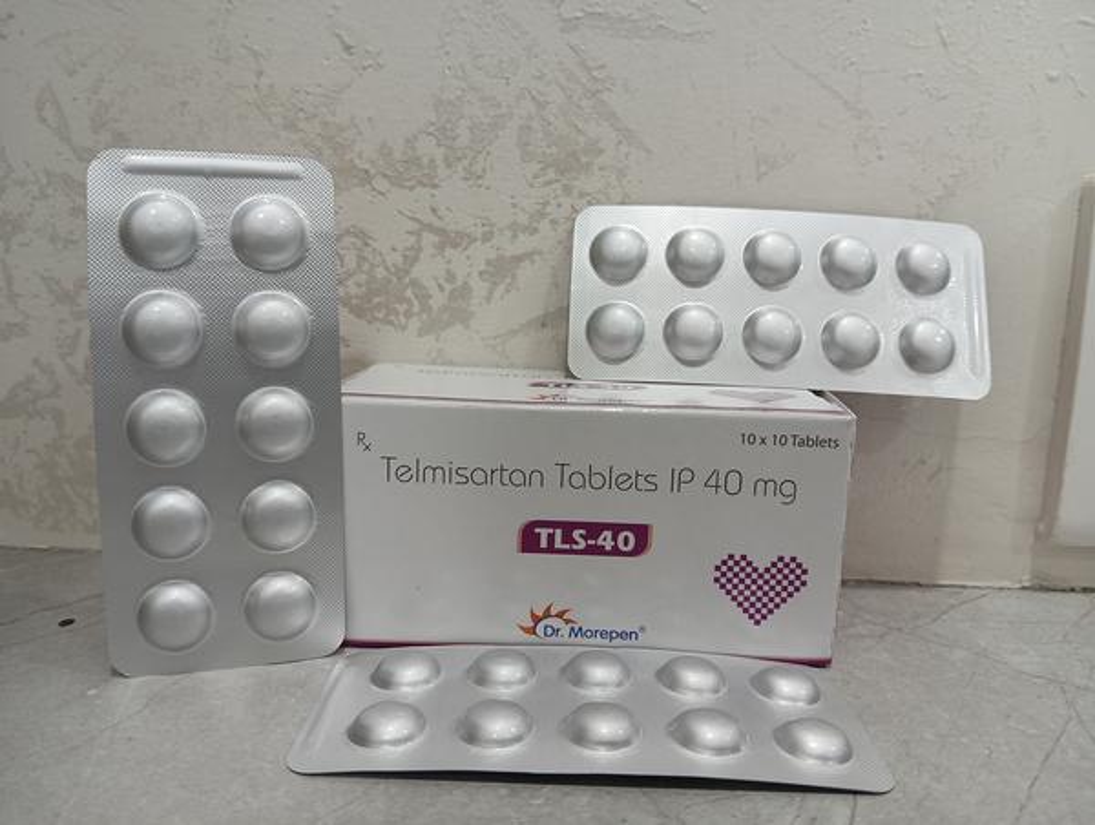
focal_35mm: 26
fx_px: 824
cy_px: 412
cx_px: 548
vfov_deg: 53.2
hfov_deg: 67.2
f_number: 1.8
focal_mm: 4.05
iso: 400
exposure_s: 1/50
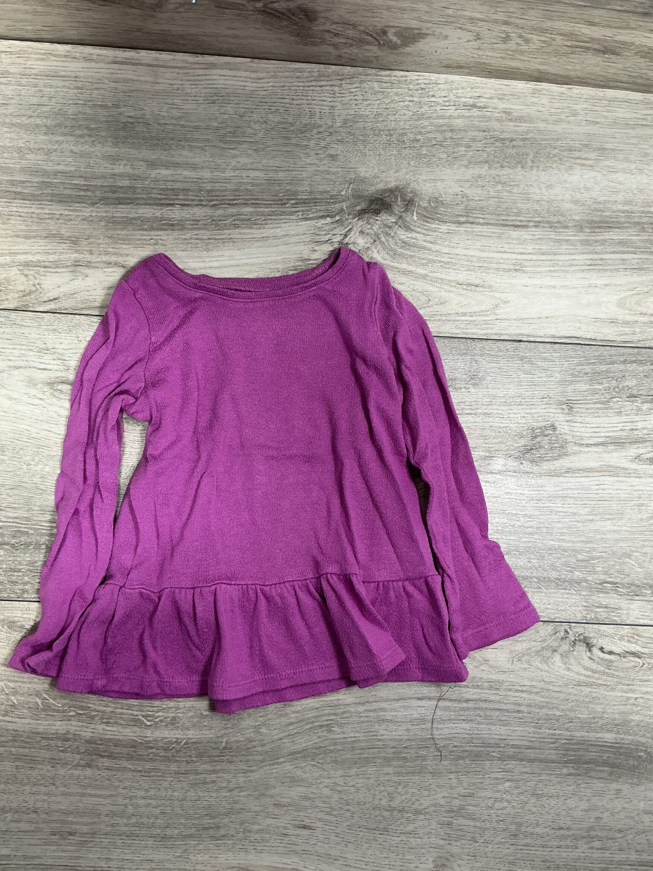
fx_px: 805
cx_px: 322
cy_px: 424
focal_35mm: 32
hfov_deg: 44.2
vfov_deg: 56.8
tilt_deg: -83.5
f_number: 1.8
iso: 50
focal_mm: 3
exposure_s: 1/50
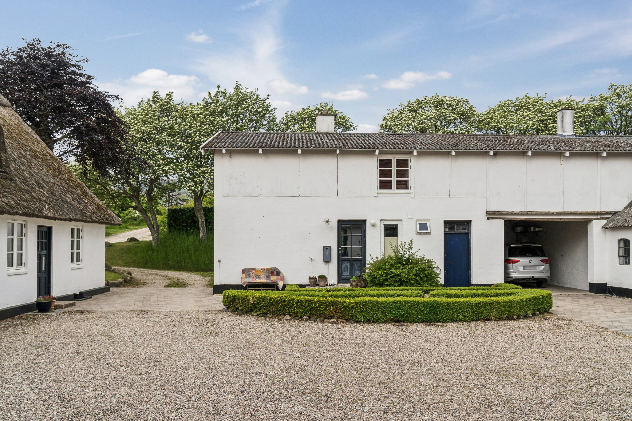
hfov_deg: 61.9
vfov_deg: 43.6
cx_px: 316
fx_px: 527
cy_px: 210
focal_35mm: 30
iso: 200
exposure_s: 1/400
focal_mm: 20
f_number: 7.1
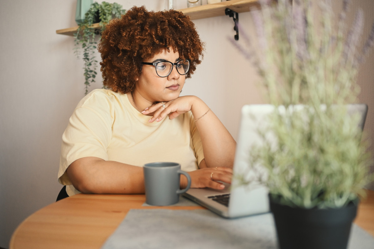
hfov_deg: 54.5
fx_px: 363
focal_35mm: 35
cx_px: 187
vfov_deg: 37.8
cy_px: 124
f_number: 1.8
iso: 1000
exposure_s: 1/160
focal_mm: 35
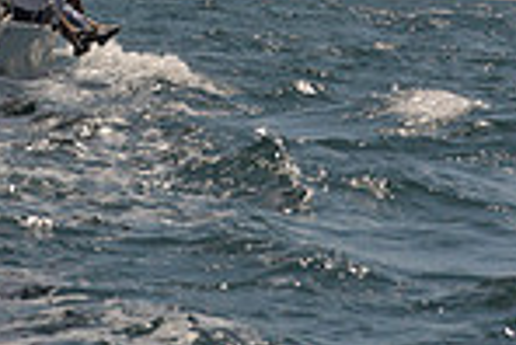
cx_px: -124
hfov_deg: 6.9
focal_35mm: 294
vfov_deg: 4.5
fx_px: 4218
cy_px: -655
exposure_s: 1/1250
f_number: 7.1
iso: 280
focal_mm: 75
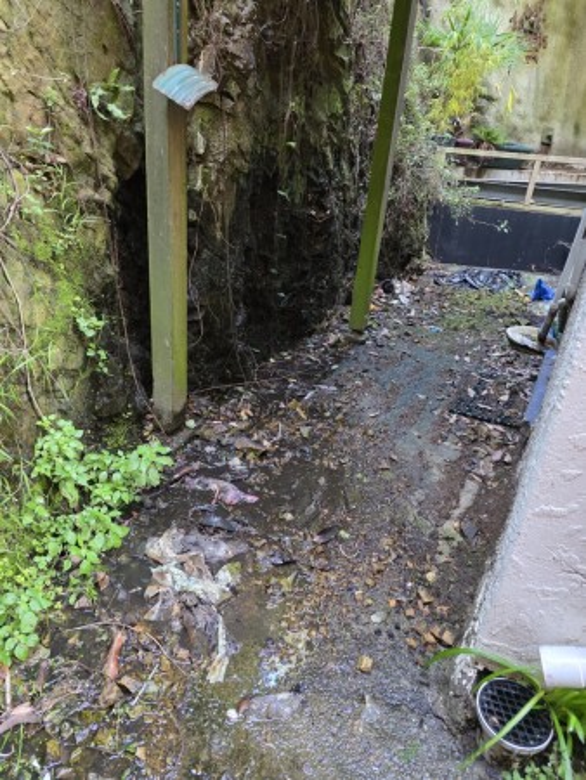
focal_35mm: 23
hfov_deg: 58.9
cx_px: 293
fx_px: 519
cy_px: 390
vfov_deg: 73.9
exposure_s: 1/100
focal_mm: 6.3
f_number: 1.7
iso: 800
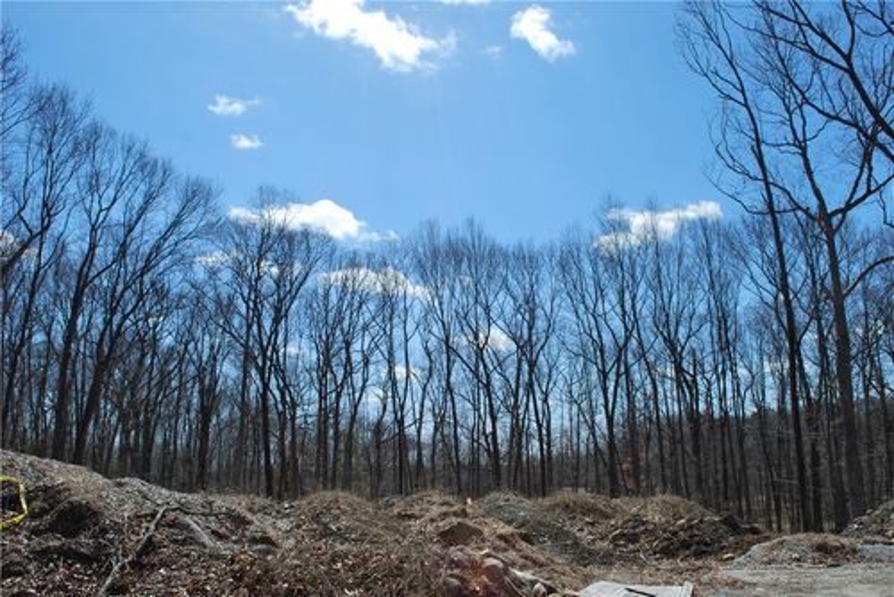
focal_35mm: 33
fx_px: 820
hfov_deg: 57.2
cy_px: 298
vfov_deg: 40.0
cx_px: 447
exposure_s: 1/320
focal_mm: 22
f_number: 9
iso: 100
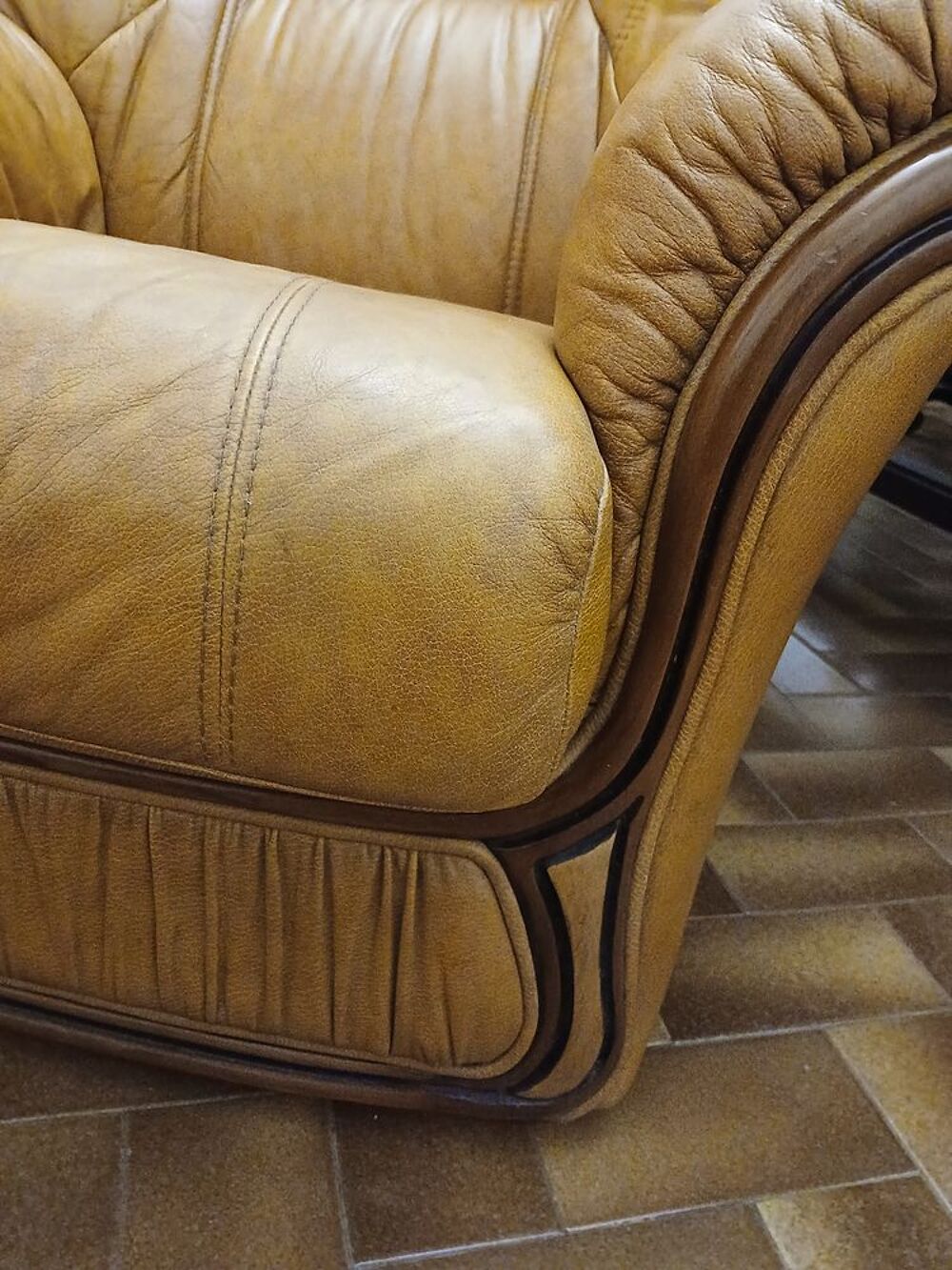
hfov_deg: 53.1
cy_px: 635
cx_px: 476
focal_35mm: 26
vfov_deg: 67.3
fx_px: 953
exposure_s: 1/16.7
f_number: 1.8
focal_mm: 3.98
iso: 1000
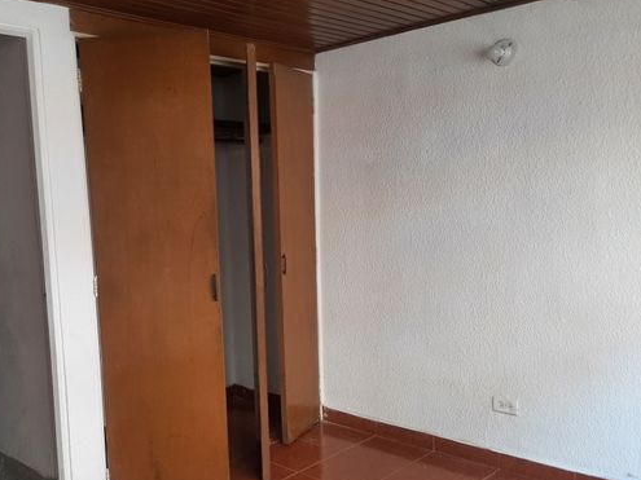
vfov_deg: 40.5
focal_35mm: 35
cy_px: 285
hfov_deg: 51.6
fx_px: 648
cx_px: 212
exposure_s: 1/60
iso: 80
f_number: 1.7
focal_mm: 3.93
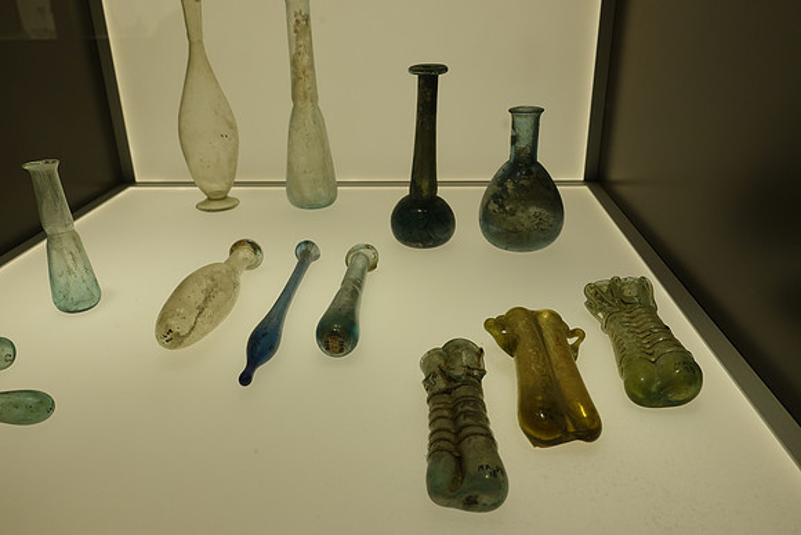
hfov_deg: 65.5
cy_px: 268
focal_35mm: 28
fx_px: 623
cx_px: 400
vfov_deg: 46.4
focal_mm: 10.33
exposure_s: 1/125
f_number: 4
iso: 125
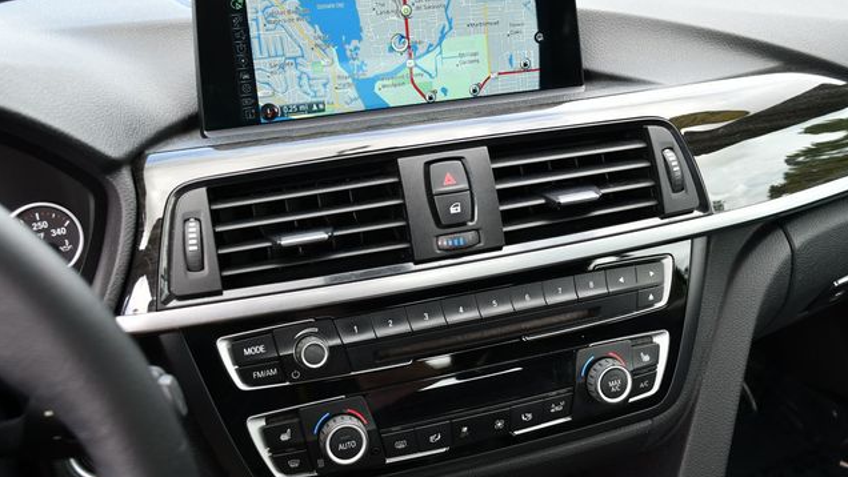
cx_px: 424
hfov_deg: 52.8
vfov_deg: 31.2
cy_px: 219
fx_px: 855
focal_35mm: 38
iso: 400
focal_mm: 18
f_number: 4
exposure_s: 1/250
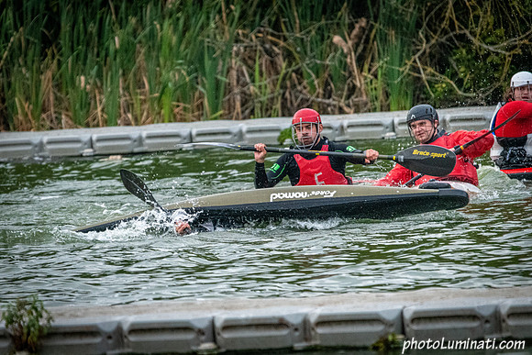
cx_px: 207
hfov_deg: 3.9
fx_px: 7760
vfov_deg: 2.6
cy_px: 233
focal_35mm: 525
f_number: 5.6
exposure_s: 1/2000
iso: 5000
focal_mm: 400
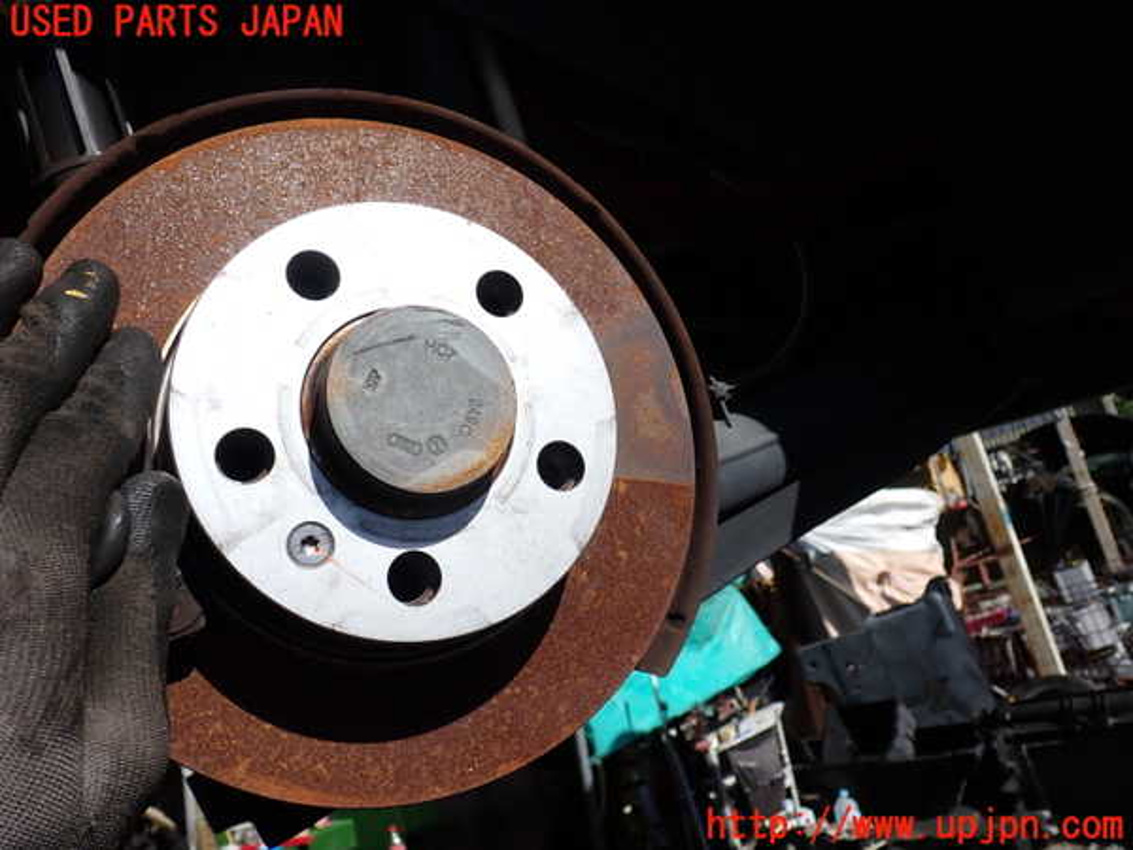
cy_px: 425
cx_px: 566
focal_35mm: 30
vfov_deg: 46.8
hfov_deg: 60.0
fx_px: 982
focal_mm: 5.4
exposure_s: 1/200
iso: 100
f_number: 9
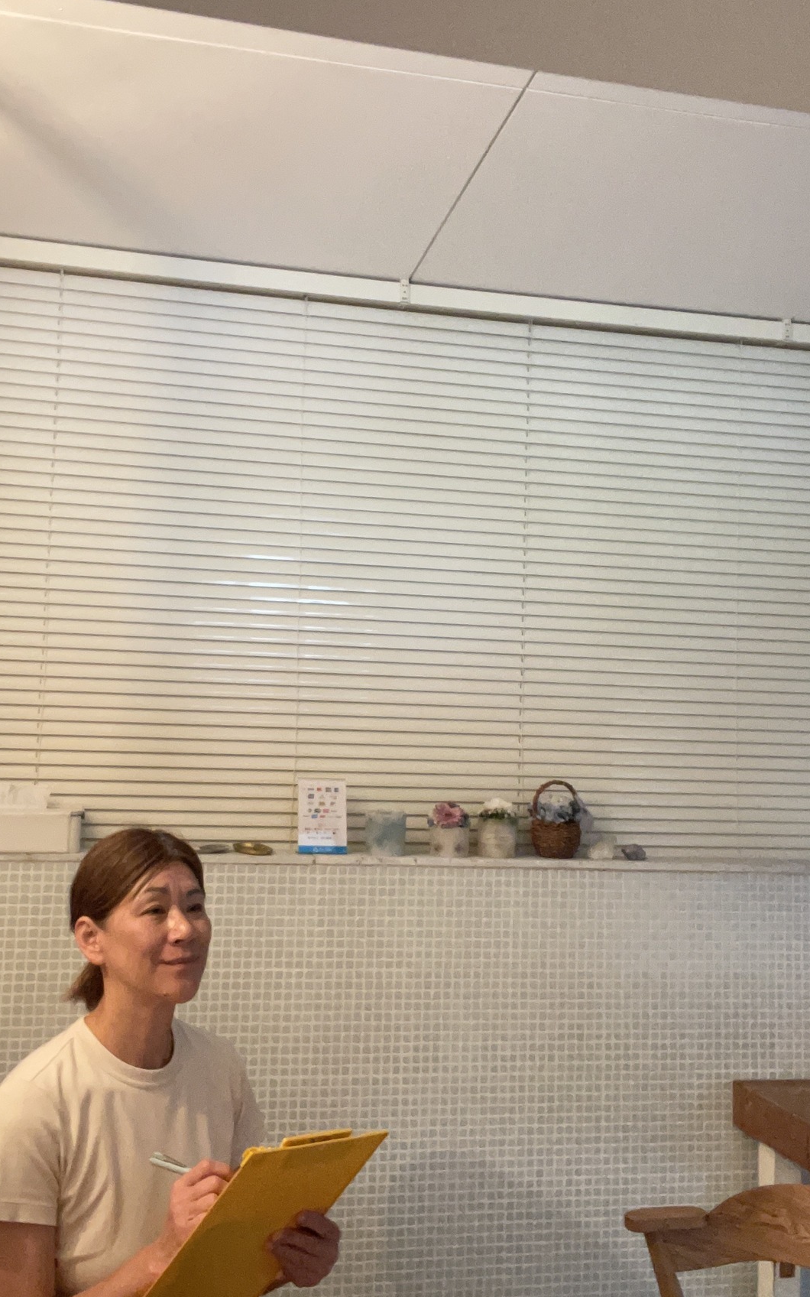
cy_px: 647
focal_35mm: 32
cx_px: 360
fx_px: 1130
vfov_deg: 59.7
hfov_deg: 39.4
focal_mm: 2.71
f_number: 2.2
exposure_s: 1/30
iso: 320
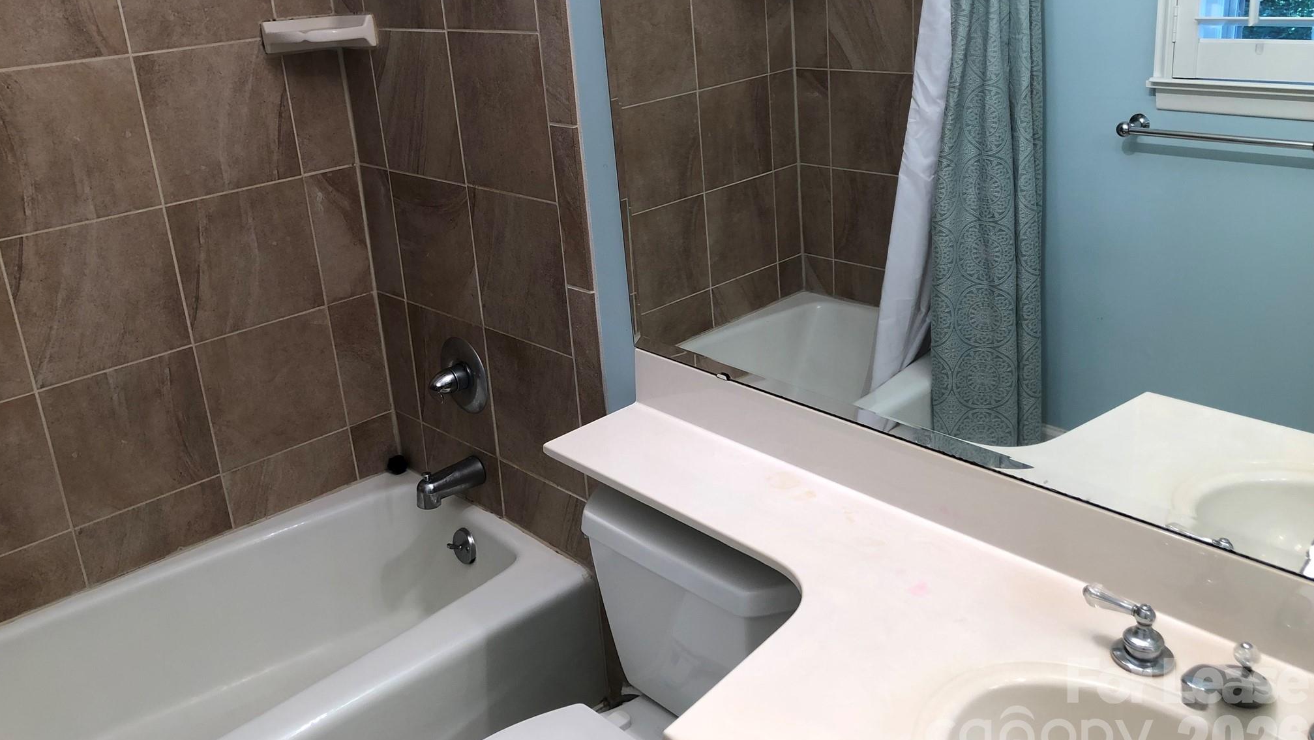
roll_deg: +4.6
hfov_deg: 62.6
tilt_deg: -19.1
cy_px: 285
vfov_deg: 37.6
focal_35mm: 31
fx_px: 1080
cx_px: 650
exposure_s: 1/30
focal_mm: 3.99
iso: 20
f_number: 1.8
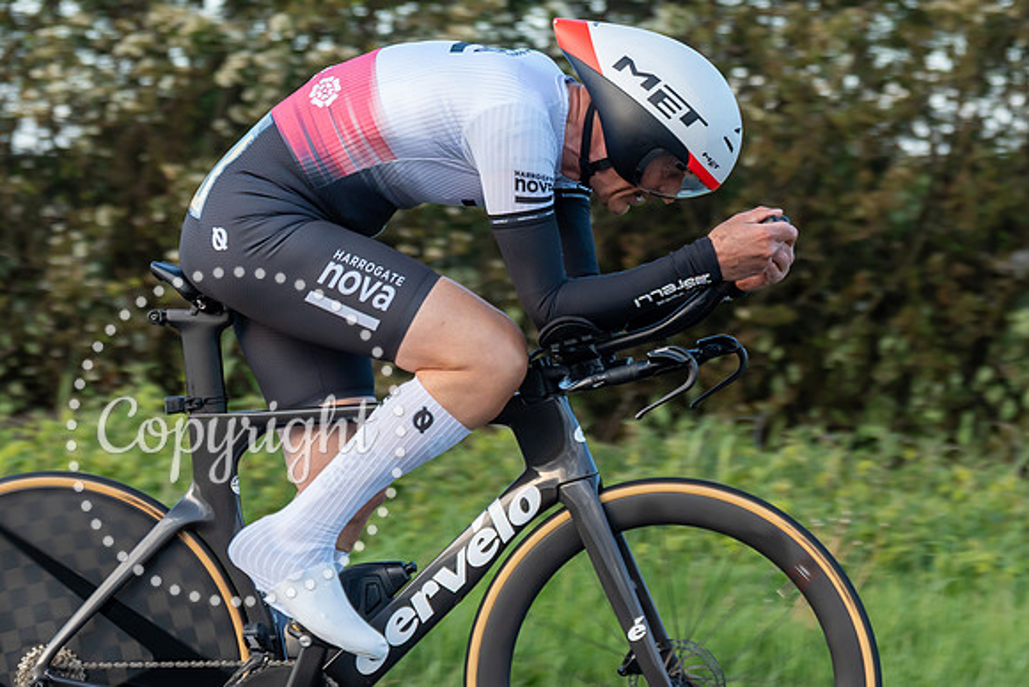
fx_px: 5466
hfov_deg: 10.7
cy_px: 155
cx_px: 642
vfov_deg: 7.2
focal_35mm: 191
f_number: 3.2
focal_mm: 86
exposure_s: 1/640
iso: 500
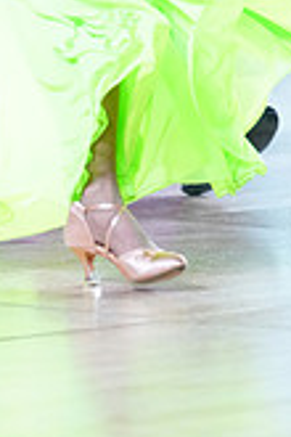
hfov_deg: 2.4
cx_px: 15
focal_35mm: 575
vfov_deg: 3.6
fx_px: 6971
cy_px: -281
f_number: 2.8
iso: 1250
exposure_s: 1/640
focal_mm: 164
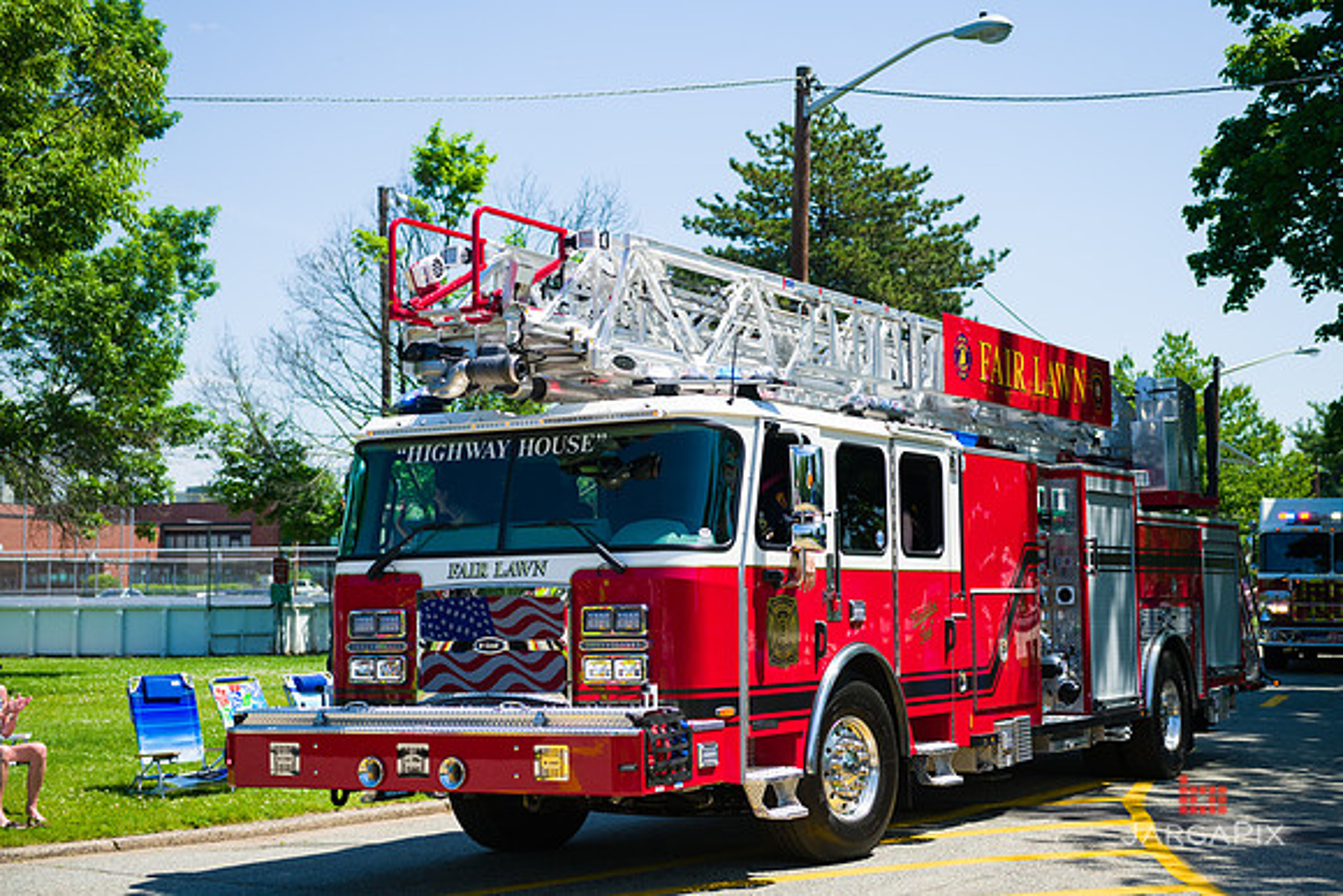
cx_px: 672
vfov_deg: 24.2
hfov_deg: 35.6
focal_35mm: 56
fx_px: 2090
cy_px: 448
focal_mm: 56
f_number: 5
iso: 200
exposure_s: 1/1600
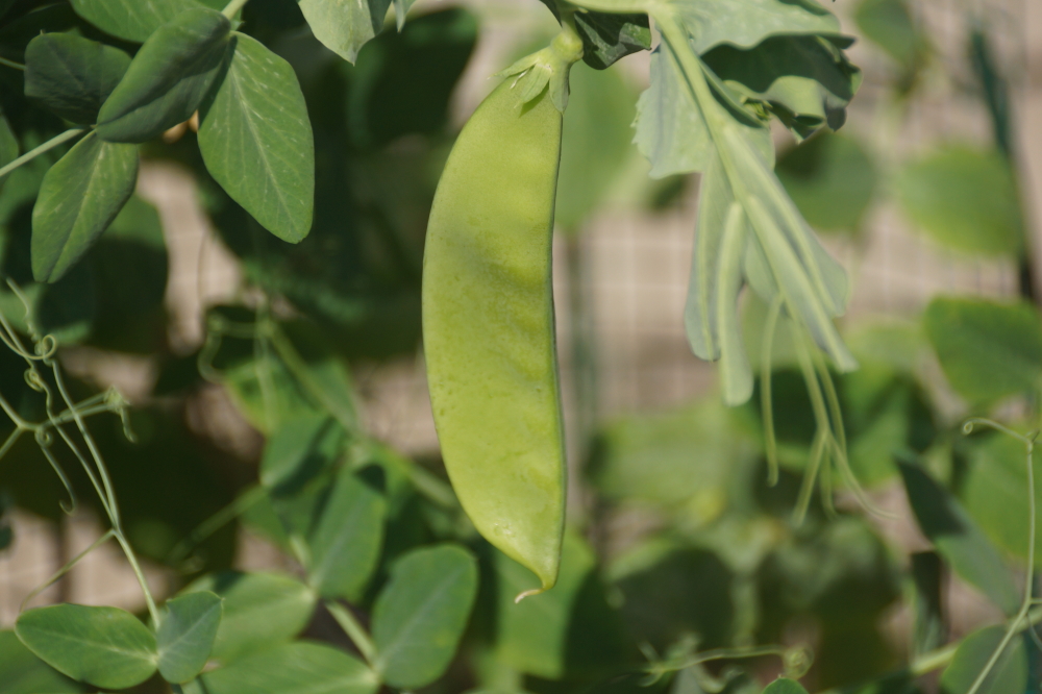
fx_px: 8680
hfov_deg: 6.9
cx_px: 521
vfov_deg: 4.6
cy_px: 347
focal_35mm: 300
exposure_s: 1/320
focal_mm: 200
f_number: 6.3
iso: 200
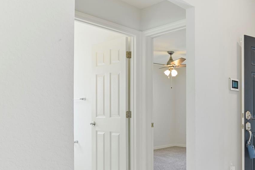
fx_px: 212
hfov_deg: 53.0
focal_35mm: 30
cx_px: 237
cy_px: 114
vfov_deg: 43.0
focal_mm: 16
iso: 100
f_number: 8
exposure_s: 1/5
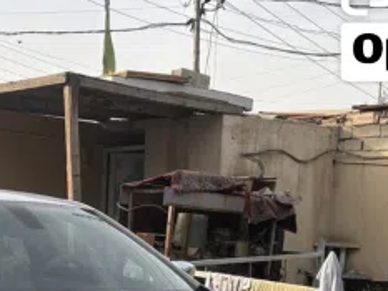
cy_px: 321
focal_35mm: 66
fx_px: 740
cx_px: 90
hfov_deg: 28.9
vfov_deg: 21.2
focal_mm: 6.86
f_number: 1.78
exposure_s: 1/2252
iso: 80
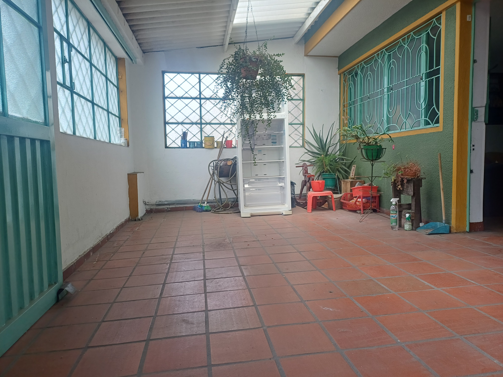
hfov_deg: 69.4
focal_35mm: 25
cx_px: 252
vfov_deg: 54.9
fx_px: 363
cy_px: 188
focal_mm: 4.65
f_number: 1.8
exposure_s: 1/109
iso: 50
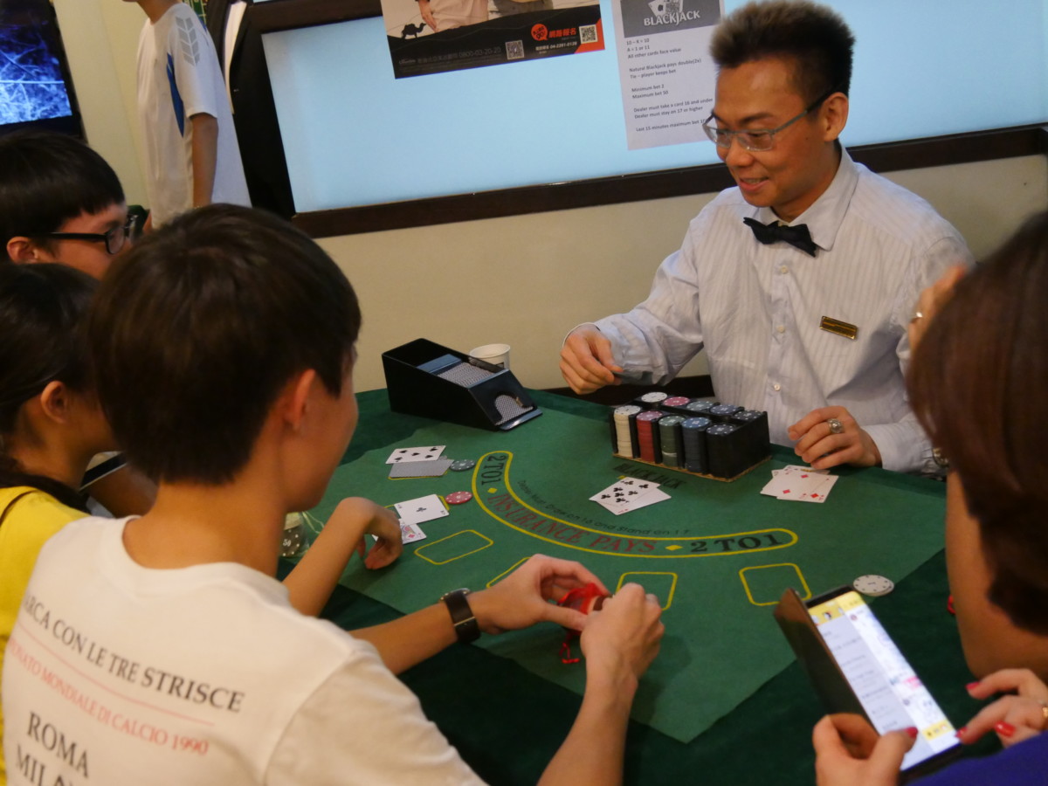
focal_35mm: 38
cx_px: 524
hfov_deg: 49.0
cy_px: 393
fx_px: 1150
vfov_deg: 37.7
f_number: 3.8
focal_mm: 19
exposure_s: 1/125
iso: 3200
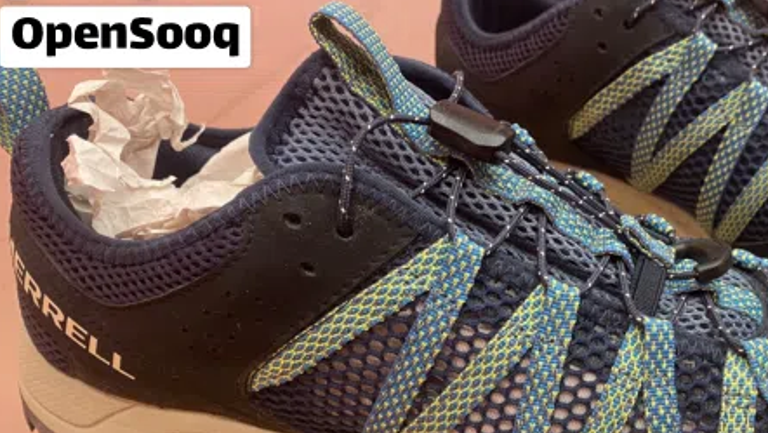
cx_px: 513
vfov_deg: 28.7
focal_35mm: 41
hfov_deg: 48.5
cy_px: 318
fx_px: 835
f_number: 1.8
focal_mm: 4.25
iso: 160
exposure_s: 1/50
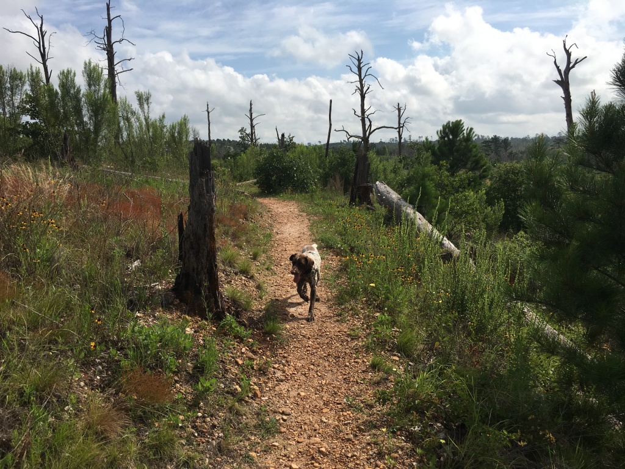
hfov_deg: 61.7
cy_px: 234
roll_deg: +2.8
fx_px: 524
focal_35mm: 29
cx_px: 312
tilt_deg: -8.1
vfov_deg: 48.2
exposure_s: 1/3077
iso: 25
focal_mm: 4.15
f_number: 2.2
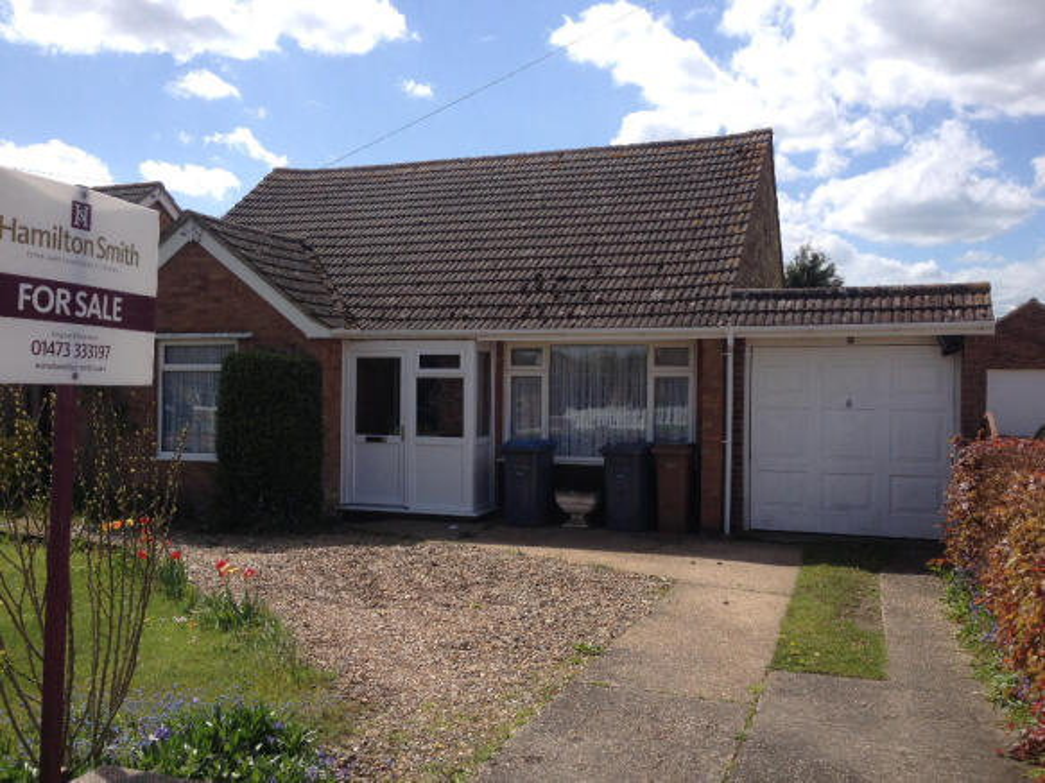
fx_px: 1056
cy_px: 392
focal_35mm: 35
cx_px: 522
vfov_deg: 40.7
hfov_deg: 52.6
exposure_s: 1/1972
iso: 50
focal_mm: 4.28
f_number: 2.4
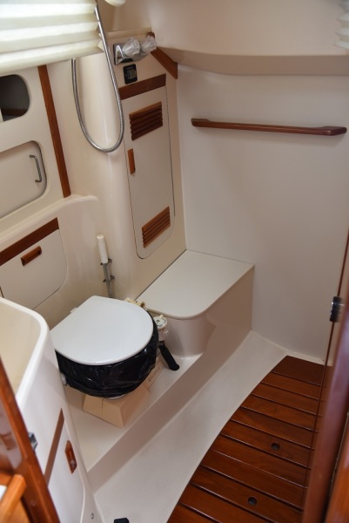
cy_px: 262
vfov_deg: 61.9
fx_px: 435
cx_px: 174
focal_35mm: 30
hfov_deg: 43.7
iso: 800
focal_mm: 30
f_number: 4
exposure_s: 1/60
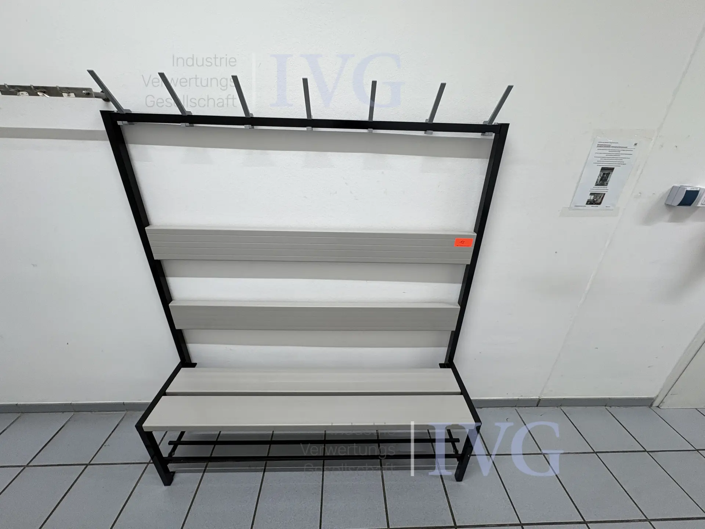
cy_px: 264
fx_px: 285
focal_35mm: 14
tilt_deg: -24.6
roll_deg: -2.0
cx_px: 352
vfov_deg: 85.7
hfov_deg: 102.1
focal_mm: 2.22
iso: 80
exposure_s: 1/99
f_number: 2.2
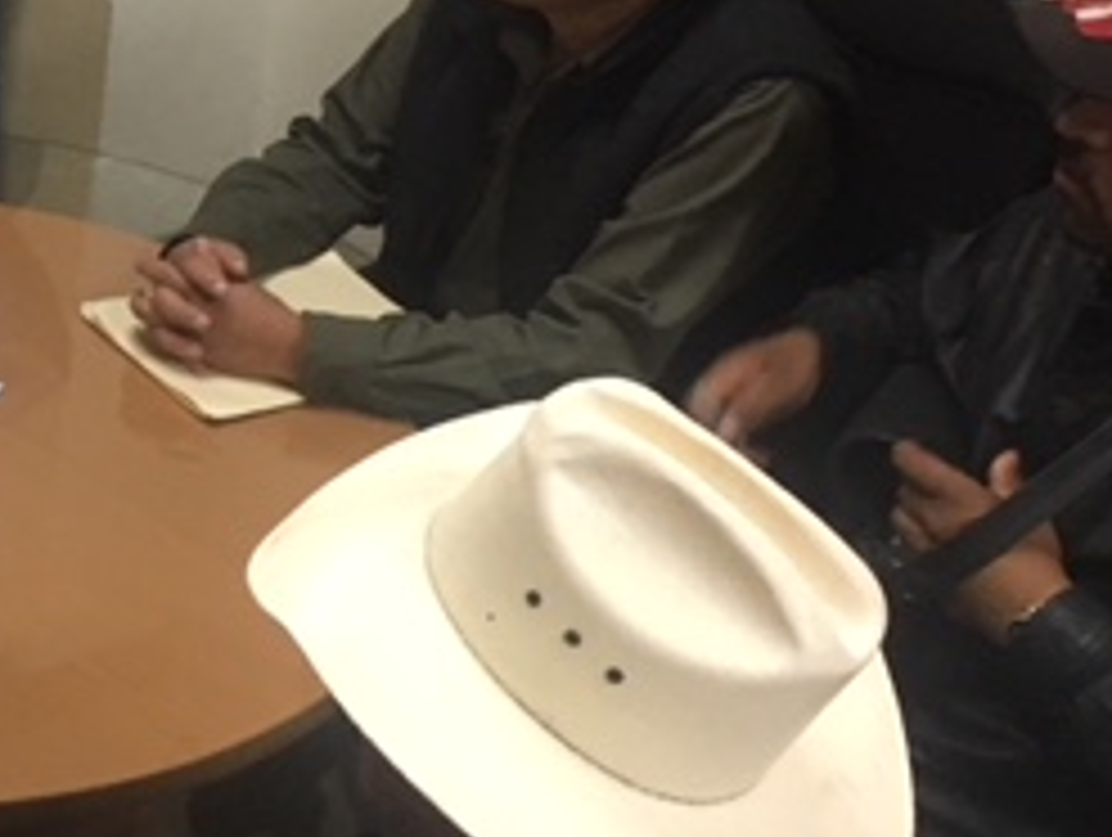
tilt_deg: -34.1
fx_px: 2413
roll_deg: -0.8
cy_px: 482
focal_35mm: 75
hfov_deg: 23.7
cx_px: -212
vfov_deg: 19.7
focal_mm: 4.15
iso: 160
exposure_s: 1/30
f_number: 2.2
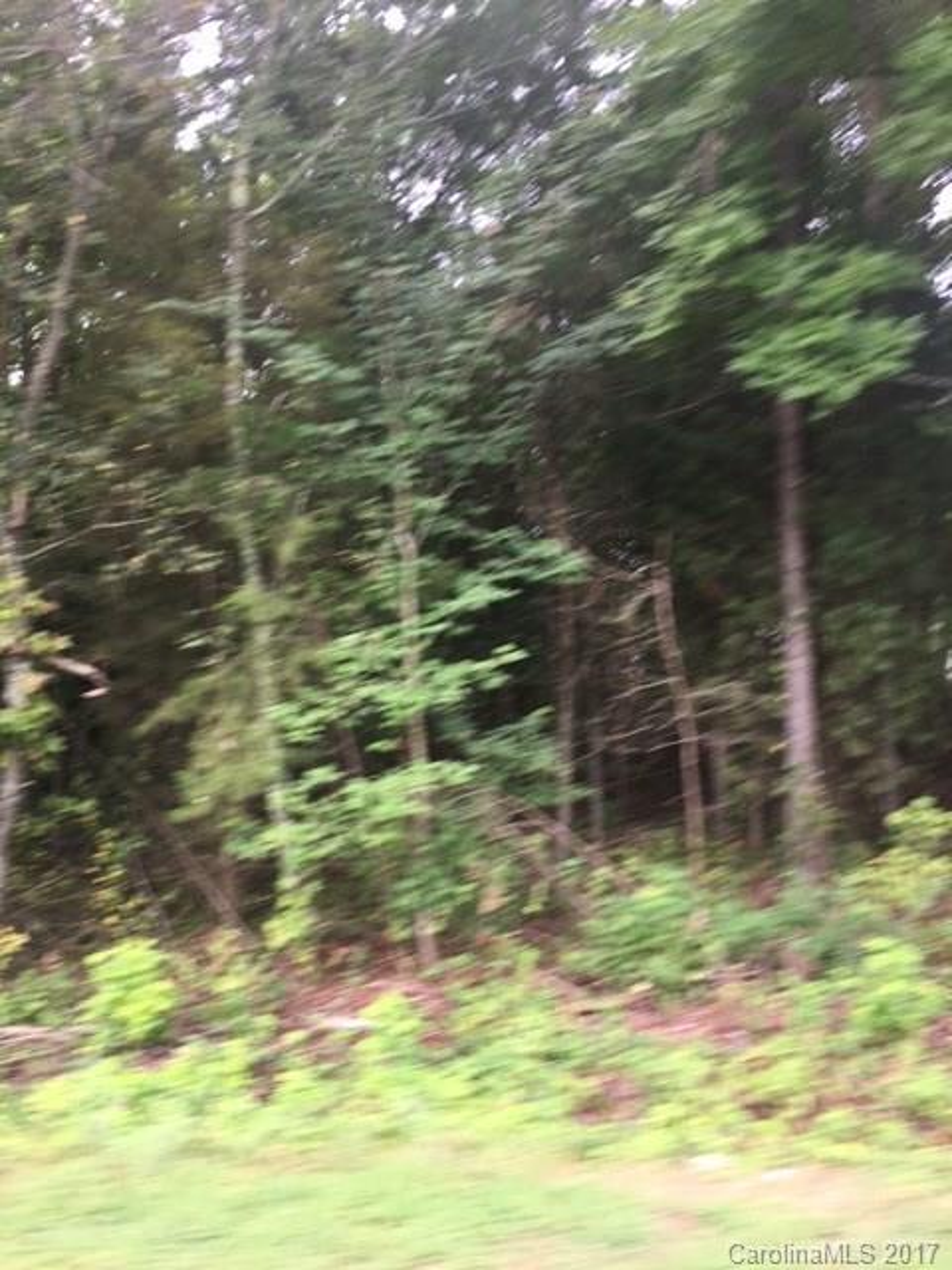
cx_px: 476
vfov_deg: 61.7
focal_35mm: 29
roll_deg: -2.9
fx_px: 1063
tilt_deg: -2.4
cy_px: 635
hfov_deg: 48.2
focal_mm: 4.15
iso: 25
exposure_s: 1/60
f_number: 2.2
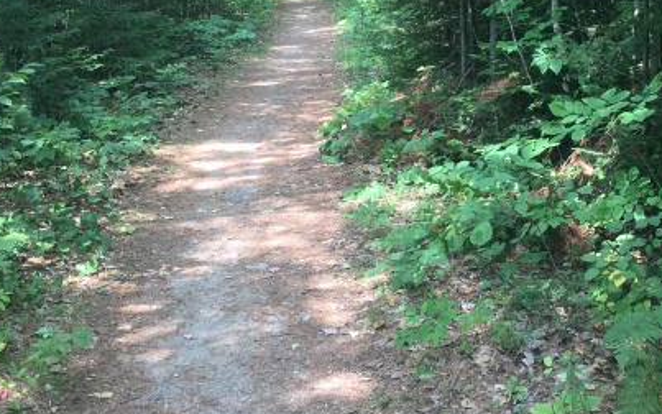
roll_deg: +0.6
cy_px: 54
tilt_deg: -3.8
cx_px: 448
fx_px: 1101
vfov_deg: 20.9
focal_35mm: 61
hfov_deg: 33.1
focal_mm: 4.15
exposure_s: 1/60
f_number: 2.2
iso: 25
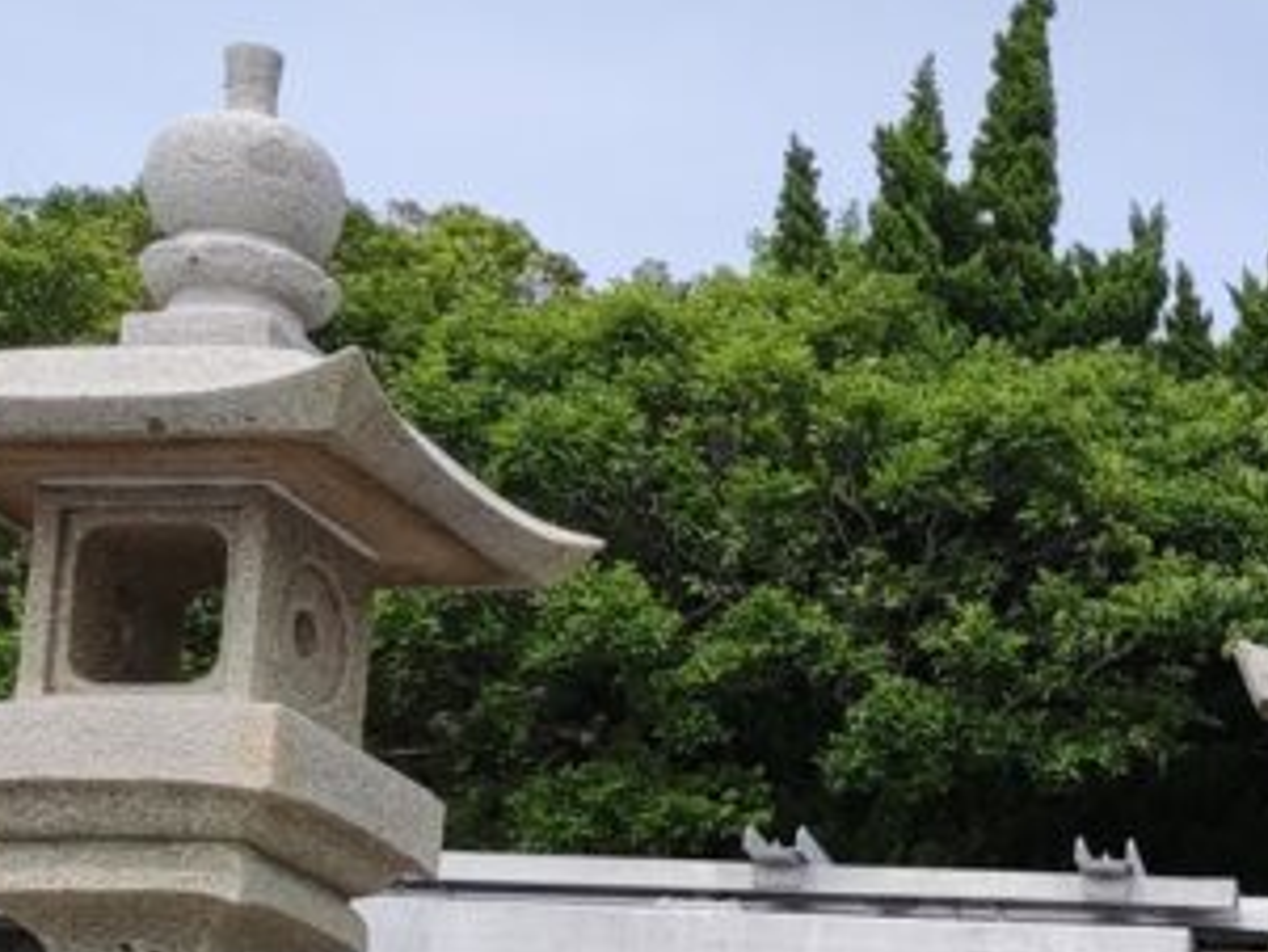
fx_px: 3115
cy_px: 1125
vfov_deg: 16.7
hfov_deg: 20.5
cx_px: 1761
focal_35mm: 85
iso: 50
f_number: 1.79
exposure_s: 1/1387
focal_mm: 4.71
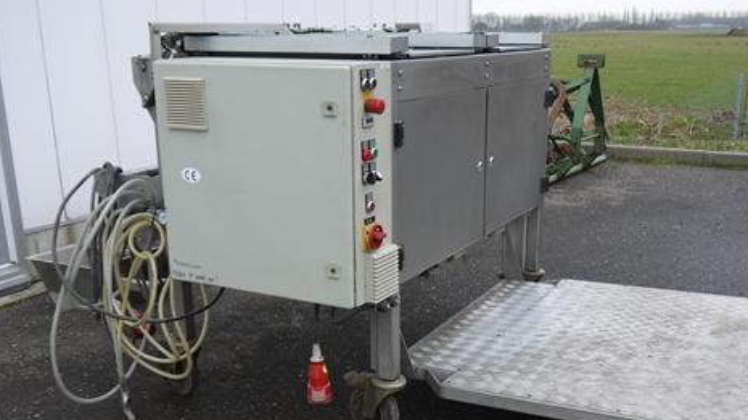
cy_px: 311
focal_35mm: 45
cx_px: 417
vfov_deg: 26.2
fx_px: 892
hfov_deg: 45.4
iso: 100
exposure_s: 1/125
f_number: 4
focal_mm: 15
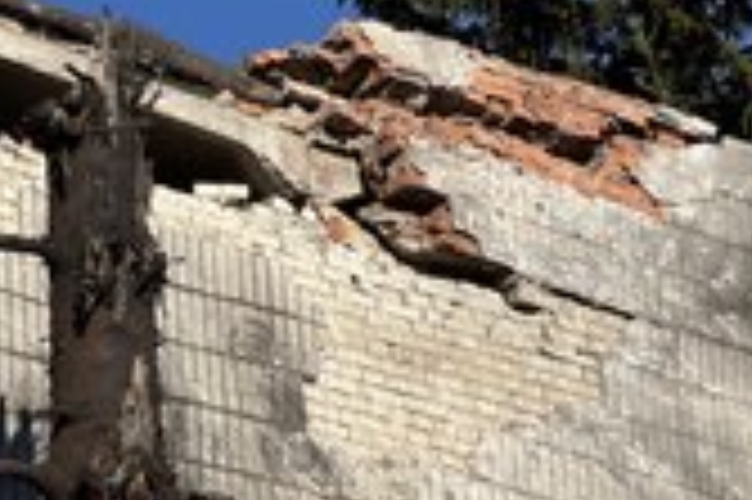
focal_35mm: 192
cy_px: 284
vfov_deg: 7.1
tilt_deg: +25.7
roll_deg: +0.7
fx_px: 4007
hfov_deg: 10.6
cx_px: -90
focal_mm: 9
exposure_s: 1/968
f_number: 2.8
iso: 25
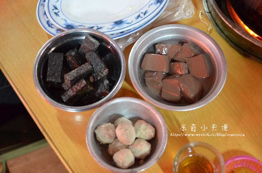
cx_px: 131
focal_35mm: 52
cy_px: 86
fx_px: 381
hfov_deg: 37.9
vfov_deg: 25.6
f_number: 2.8
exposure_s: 1/15
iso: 3200
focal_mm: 35
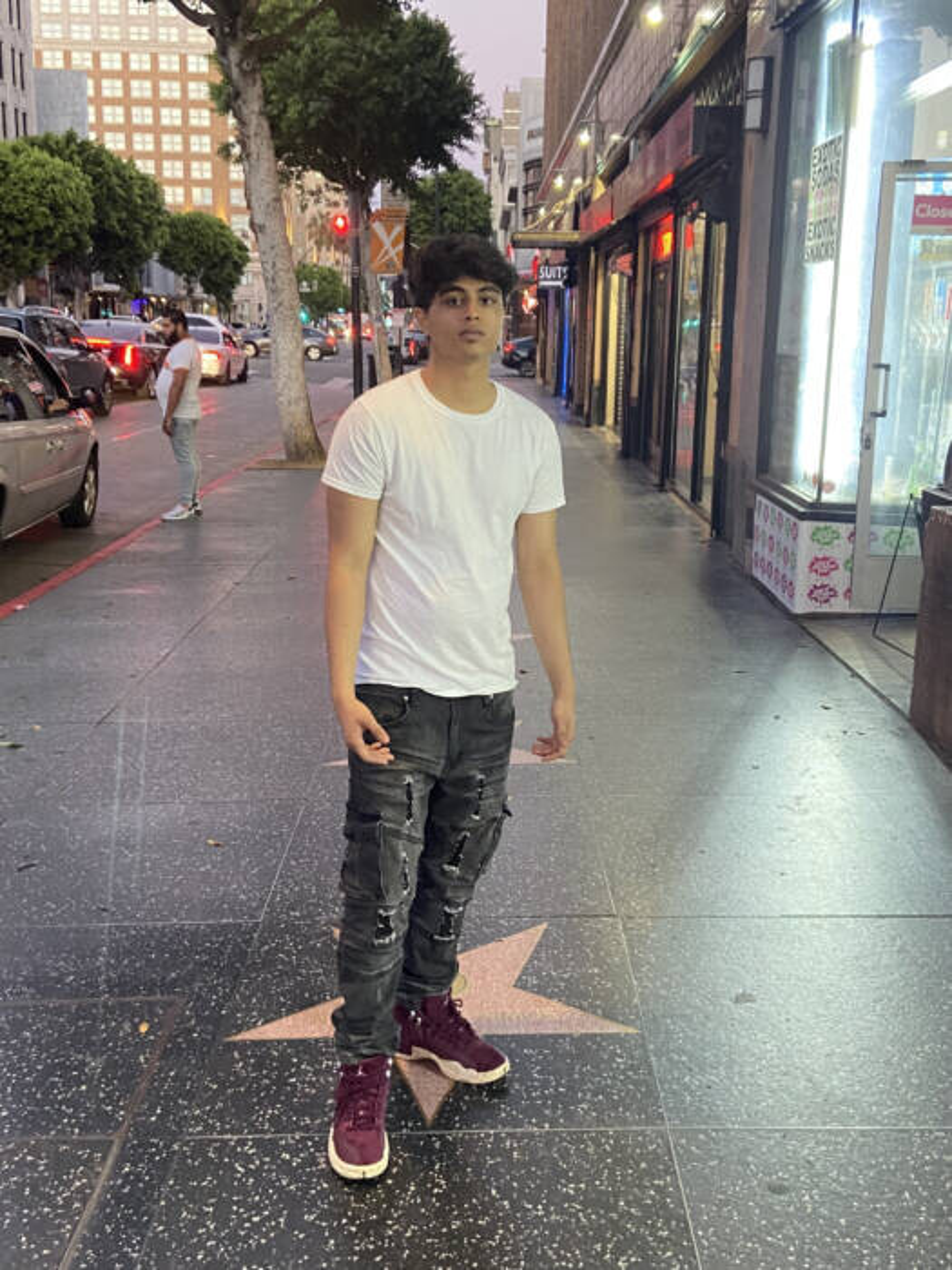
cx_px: 476
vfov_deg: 67.3
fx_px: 953
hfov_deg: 53.1
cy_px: 635
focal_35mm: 26
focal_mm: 4.25
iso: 200
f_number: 1.8
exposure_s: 1/60
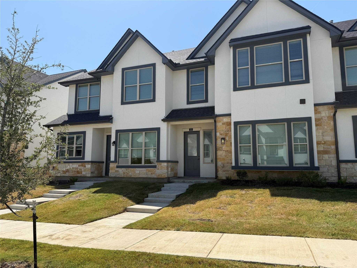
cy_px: 134
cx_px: 178
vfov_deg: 56.8
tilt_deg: +6.9
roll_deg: -0.5
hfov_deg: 71.6
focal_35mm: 24
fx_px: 248
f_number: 1.78
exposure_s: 1/4673
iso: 80
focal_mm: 6.76
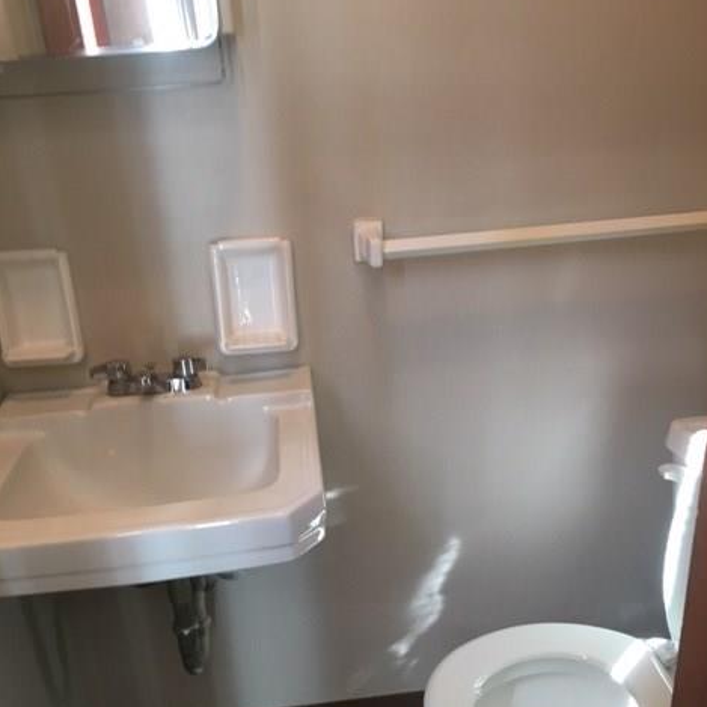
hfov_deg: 47.2
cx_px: 359
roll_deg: +4.2
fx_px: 809
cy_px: 458
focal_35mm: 35
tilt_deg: -27.3
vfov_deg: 46.6
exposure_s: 1/30
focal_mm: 4.15
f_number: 2.2
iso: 100
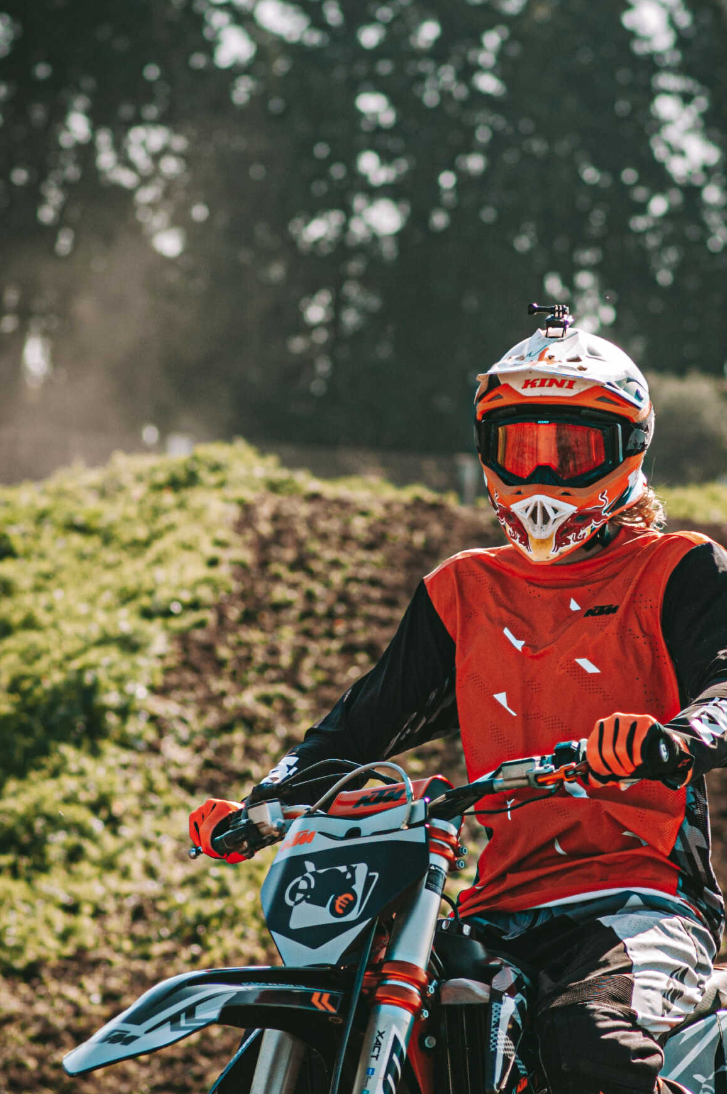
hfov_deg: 7.3
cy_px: 626
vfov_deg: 11.0
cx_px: 393
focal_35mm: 188
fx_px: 5698
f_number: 3.5
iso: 200
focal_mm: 85
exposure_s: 1/1600
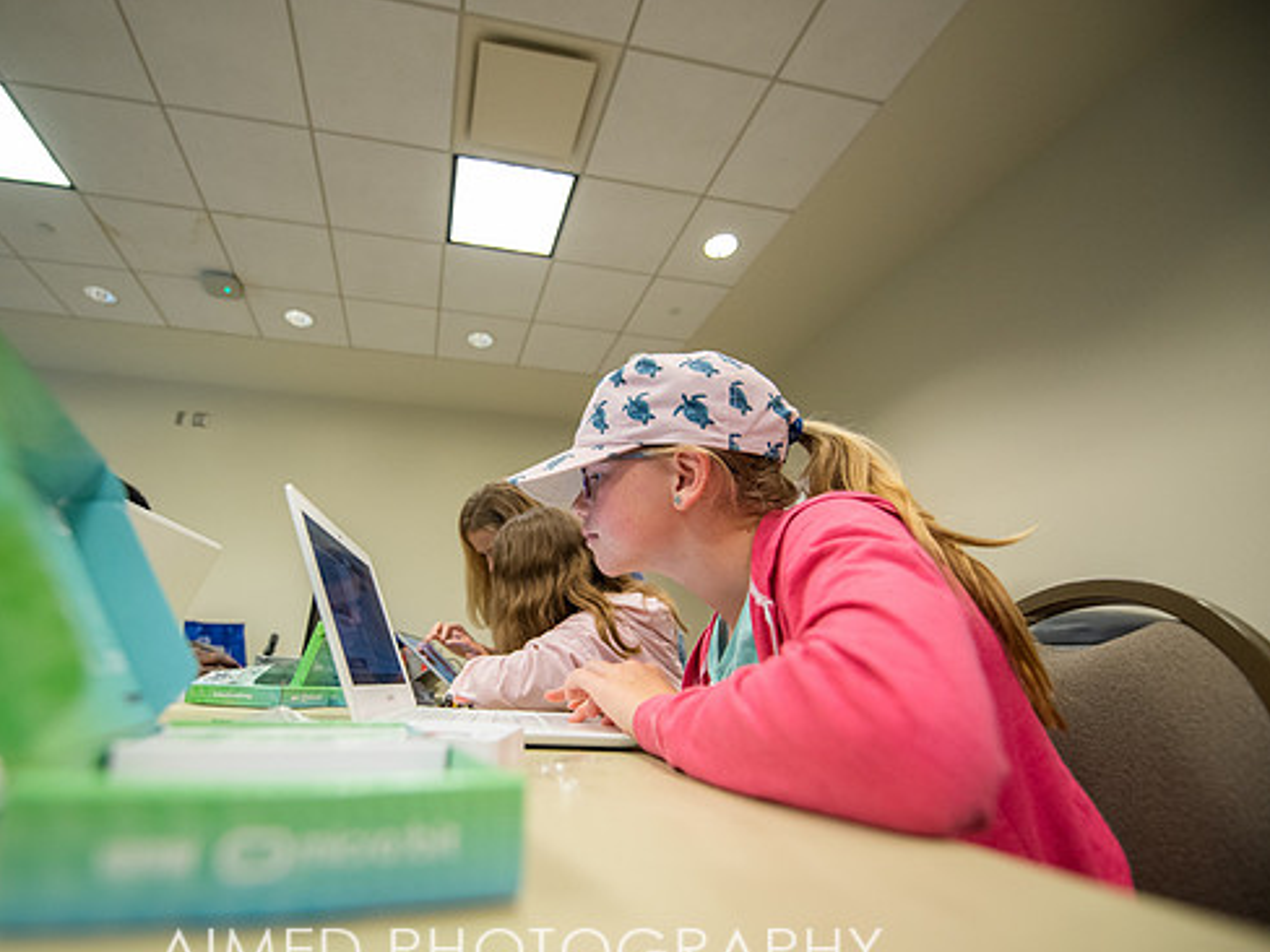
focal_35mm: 16
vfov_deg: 78.1
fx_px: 587
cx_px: 523
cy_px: 498
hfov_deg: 93.5
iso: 800
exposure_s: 1/250
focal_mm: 14
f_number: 2.8
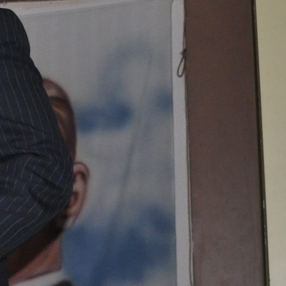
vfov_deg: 11.2
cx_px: -190
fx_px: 1458
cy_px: 141
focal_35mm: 156
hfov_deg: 10.7
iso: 800
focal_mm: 28
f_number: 4
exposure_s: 1/60
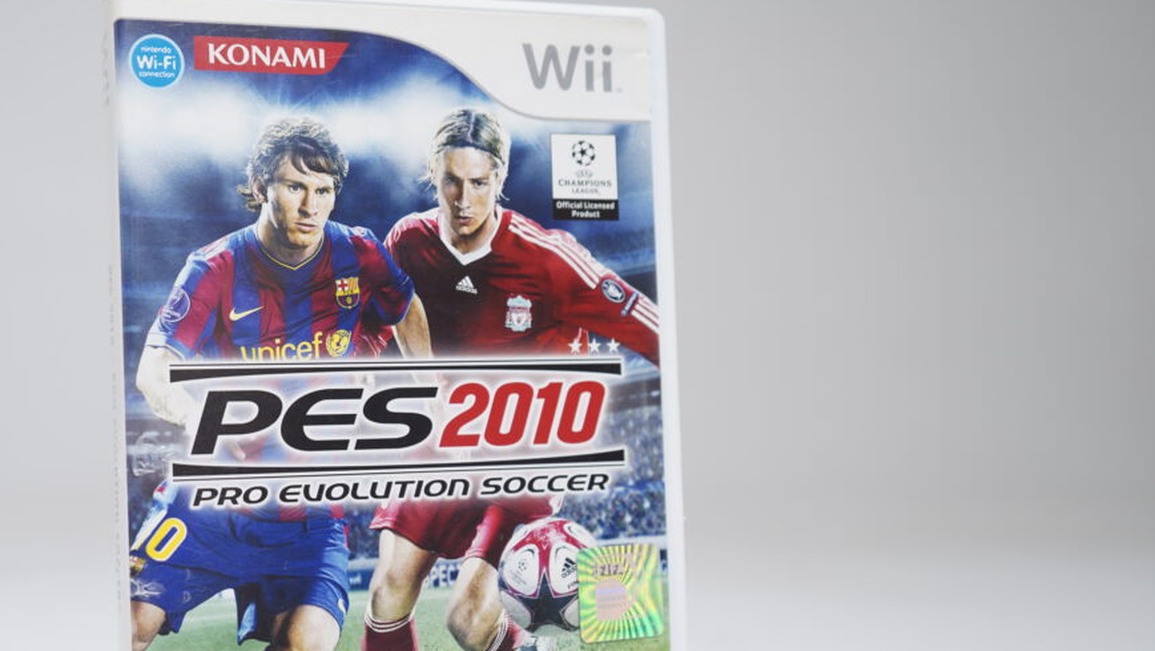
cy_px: 421
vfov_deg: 21.8
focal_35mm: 55
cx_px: 397
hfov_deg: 37.5
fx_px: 1685
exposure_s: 1/15
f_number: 4
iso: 160
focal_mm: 38
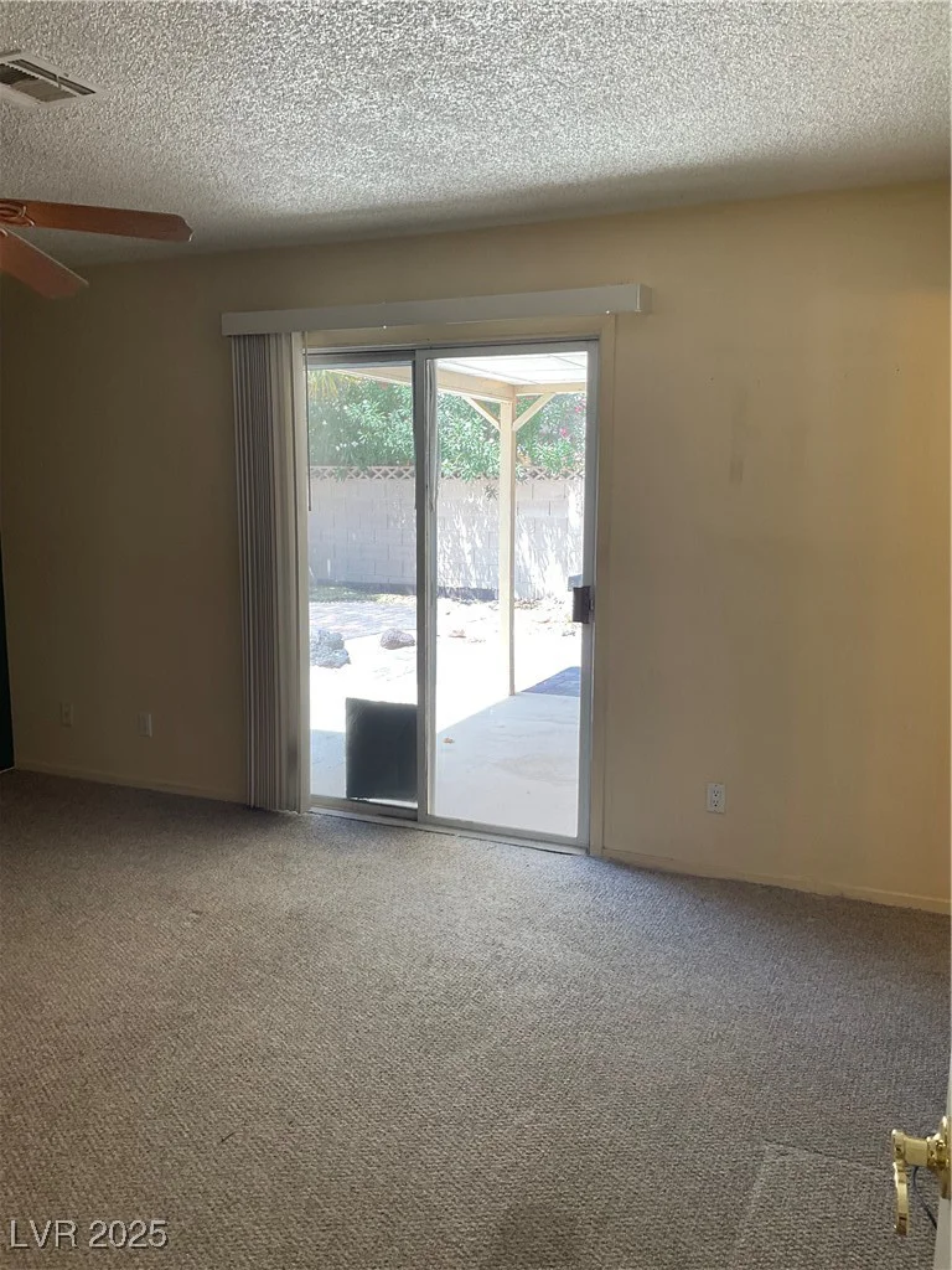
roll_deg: +0.2
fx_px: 1063
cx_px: 476
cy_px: 635
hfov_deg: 48.2
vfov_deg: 61.7
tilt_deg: -9.1
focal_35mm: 29
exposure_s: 1/120
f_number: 1.8
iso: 32
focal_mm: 3
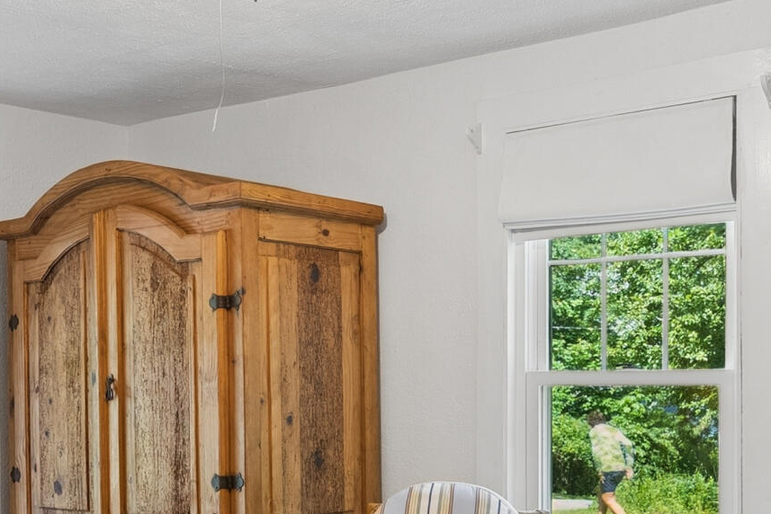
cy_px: 399
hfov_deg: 35.6
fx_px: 1200
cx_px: 418
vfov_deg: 23.9
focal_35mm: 56
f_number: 7.1
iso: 320
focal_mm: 16
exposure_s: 1/4
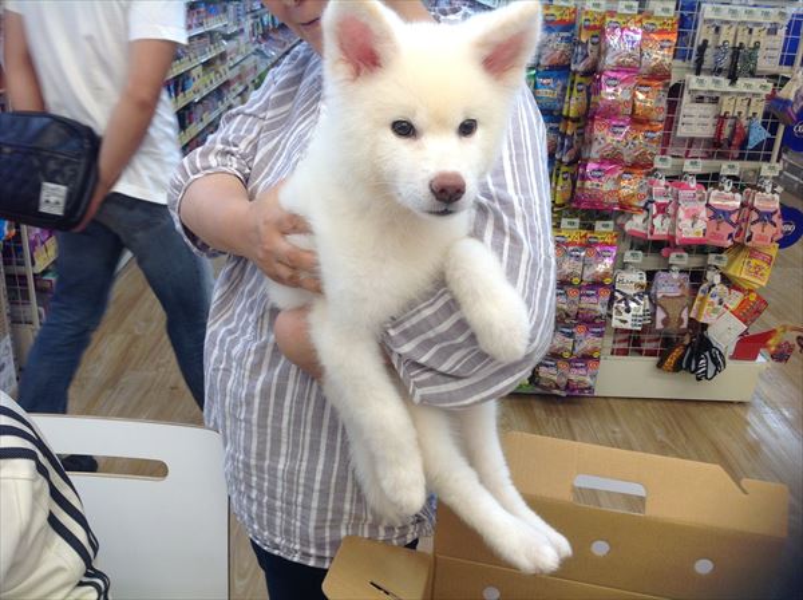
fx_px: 811
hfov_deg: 52.7
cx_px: 402
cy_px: 300
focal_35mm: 35
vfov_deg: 40.6
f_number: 2.4
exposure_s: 1/60
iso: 64
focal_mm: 4.28
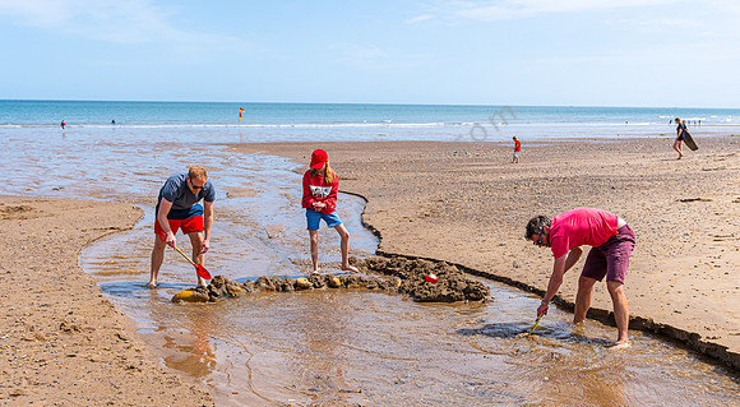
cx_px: 370
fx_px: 802
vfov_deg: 28.4
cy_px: 247
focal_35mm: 41
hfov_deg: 49.5
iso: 400
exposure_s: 1/2500
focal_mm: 26
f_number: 4.5
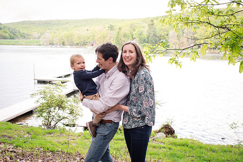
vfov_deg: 37.9
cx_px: 122
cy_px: 81
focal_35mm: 35
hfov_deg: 54.4
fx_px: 236
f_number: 6.3
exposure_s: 1/160
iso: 800
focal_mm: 35
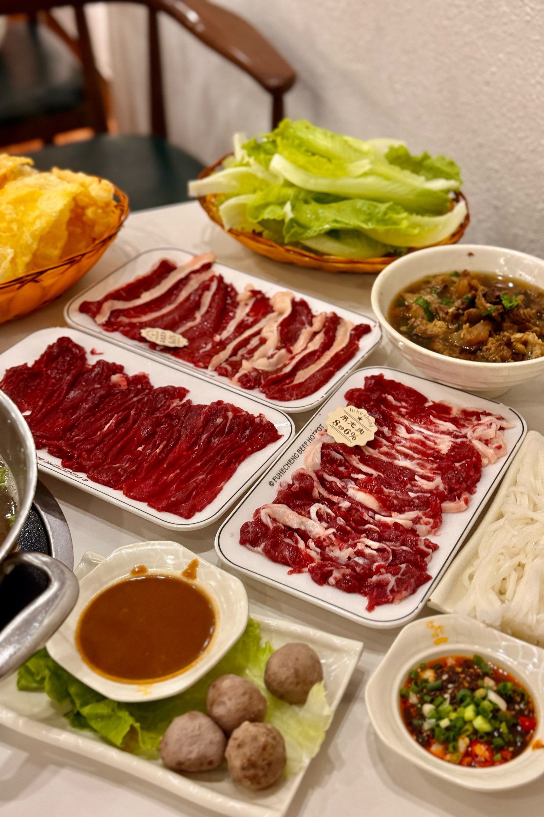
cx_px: 301
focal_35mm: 50
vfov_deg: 39.6
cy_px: 409
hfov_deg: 27.0
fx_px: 1133
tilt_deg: -39.2
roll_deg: -3.1
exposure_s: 1/50
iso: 200
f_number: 1.78
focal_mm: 6.76
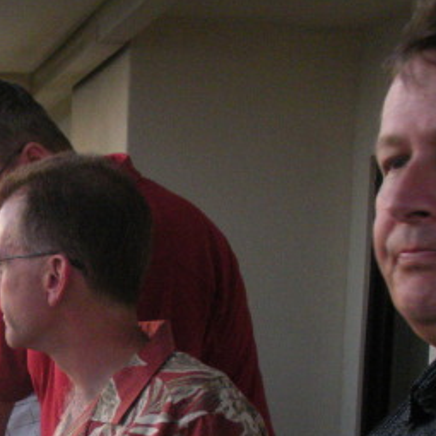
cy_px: 409
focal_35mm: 100
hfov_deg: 16.9
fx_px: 1425
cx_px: -41
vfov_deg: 17.1
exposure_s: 1/64.4
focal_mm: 6.3
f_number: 3.5
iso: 322
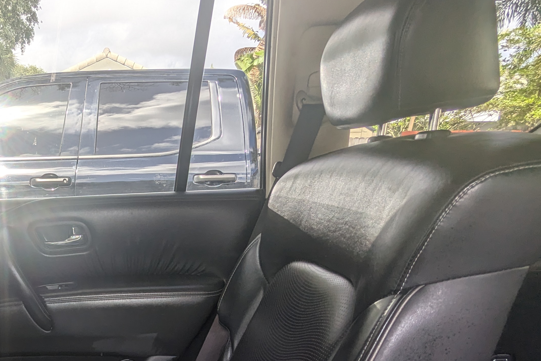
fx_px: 481
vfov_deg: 38.4
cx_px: 77
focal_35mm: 32
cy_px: 323
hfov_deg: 53.1
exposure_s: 1/112
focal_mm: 2.35
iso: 41
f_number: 2.2
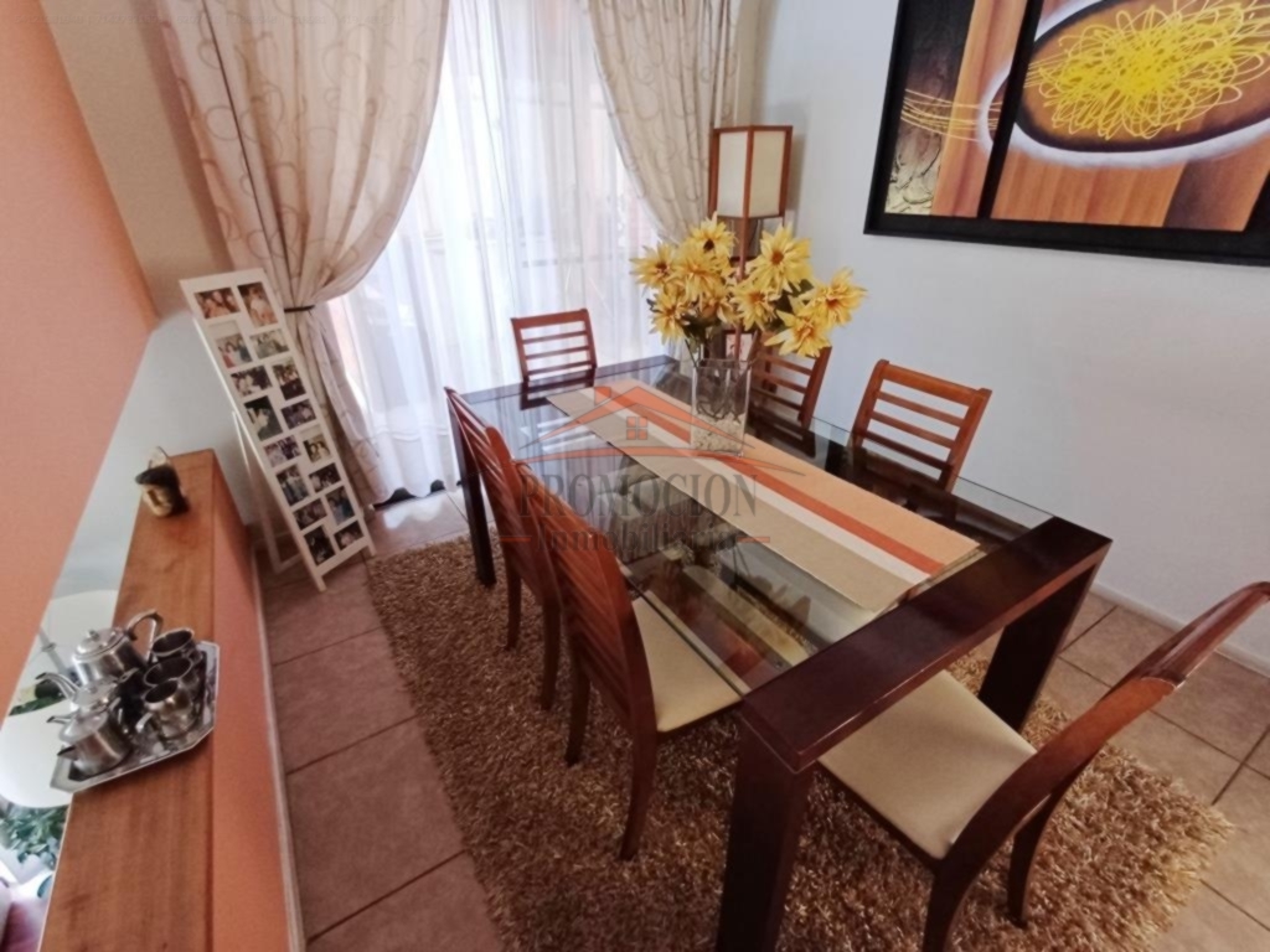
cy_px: 476
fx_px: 587
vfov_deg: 78.1
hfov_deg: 94.5
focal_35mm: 16
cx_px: 635
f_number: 2.2
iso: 160
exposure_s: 1/25
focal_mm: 1.64
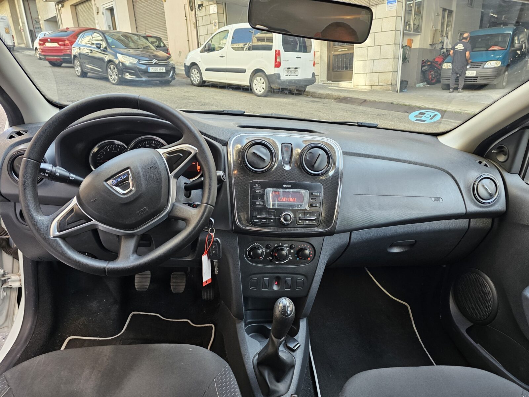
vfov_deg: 58.9
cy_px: 198
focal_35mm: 23
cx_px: 264
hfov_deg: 73.9
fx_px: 351
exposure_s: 1/100
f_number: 1.7
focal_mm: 6.3
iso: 125
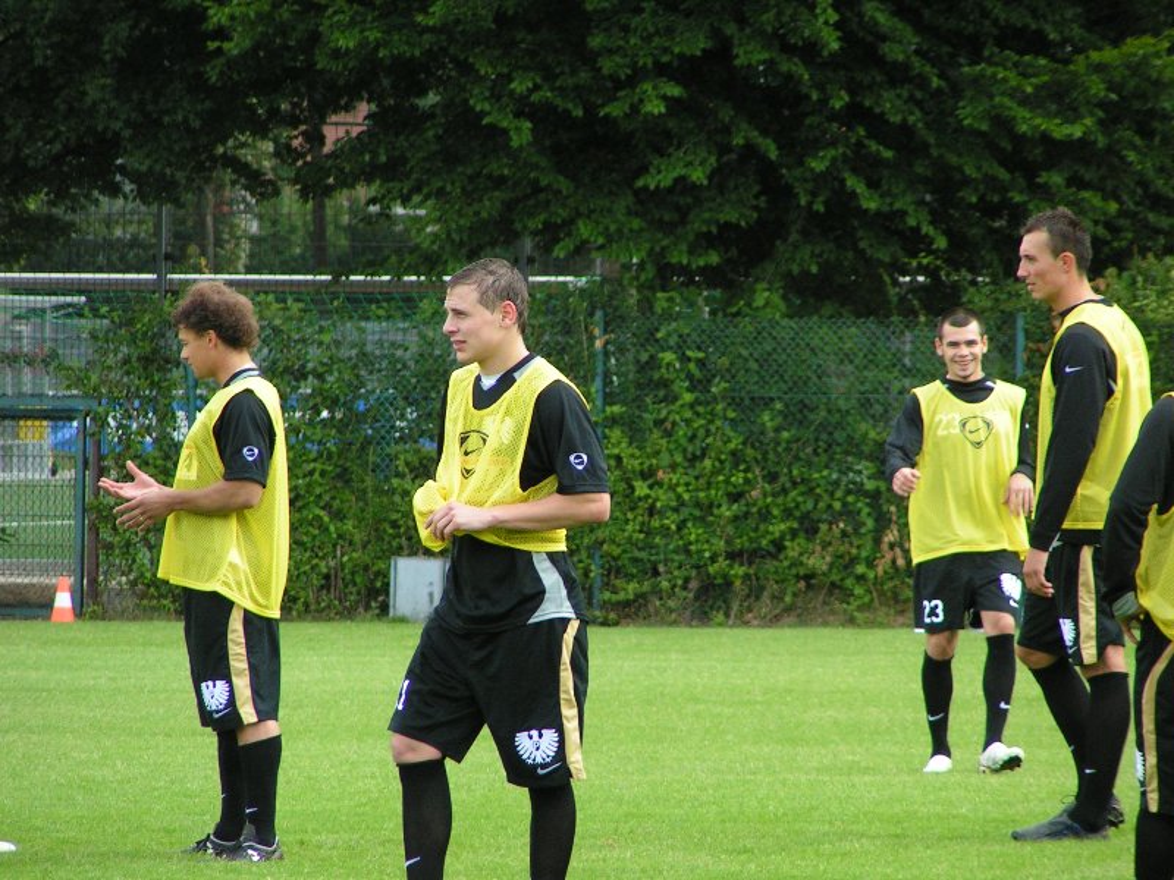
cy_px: 440
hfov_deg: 5.2
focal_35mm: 380
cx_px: 587
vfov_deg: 3.9
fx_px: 12888
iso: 160
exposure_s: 1/400
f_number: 3.5
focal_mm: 58
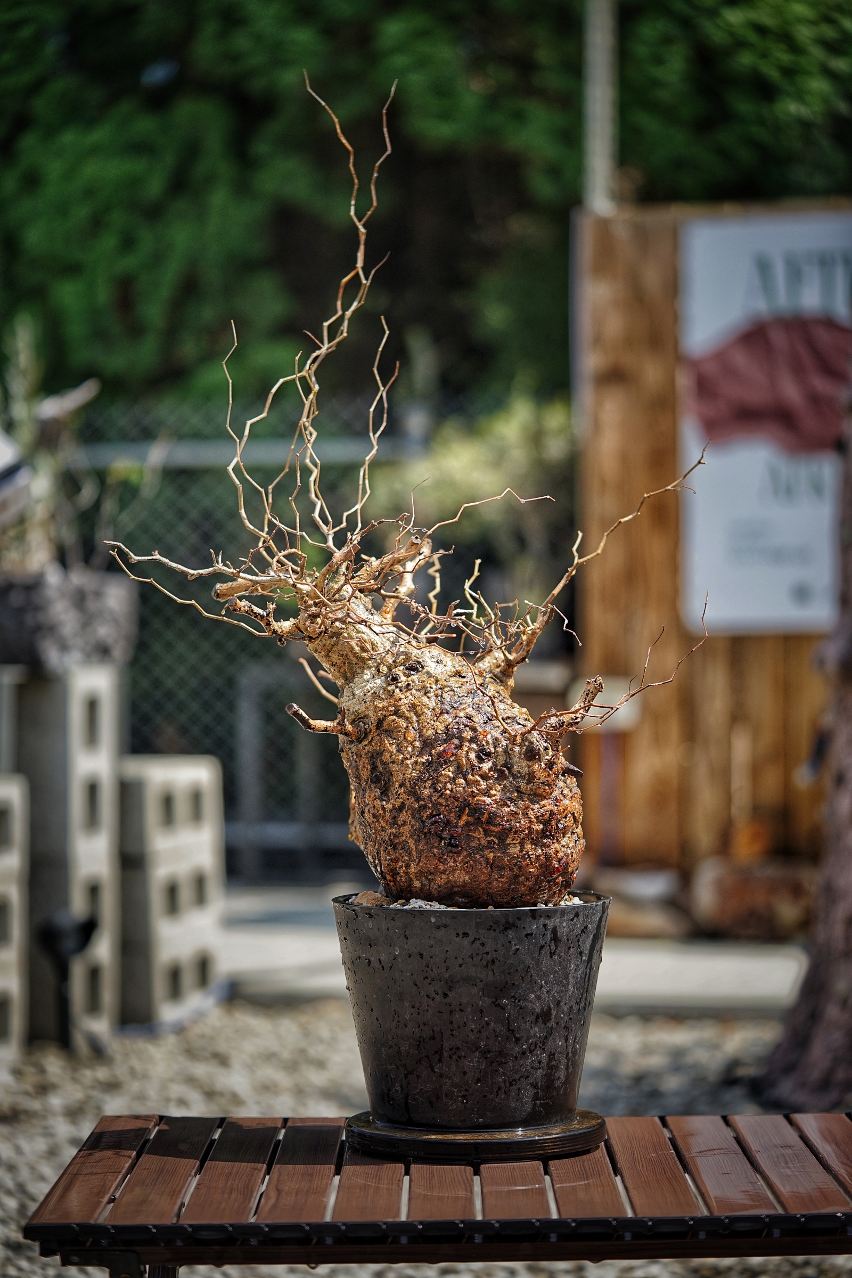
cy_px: 639
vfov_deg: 22.6
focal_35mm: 90
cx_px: 426
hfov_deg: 15.2
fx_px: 3195
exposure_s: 1/2000
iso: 320
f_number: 2.8
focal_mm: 90
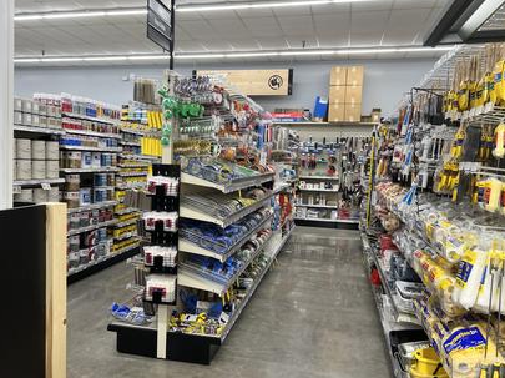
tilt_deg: -5.2
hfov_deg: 59.8
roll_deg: -1.5
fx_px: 437
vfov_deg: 46.7
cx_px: 224
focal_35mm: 30
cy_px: 188
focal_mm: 5.7
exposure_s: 1/120
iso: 80
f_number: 1.5
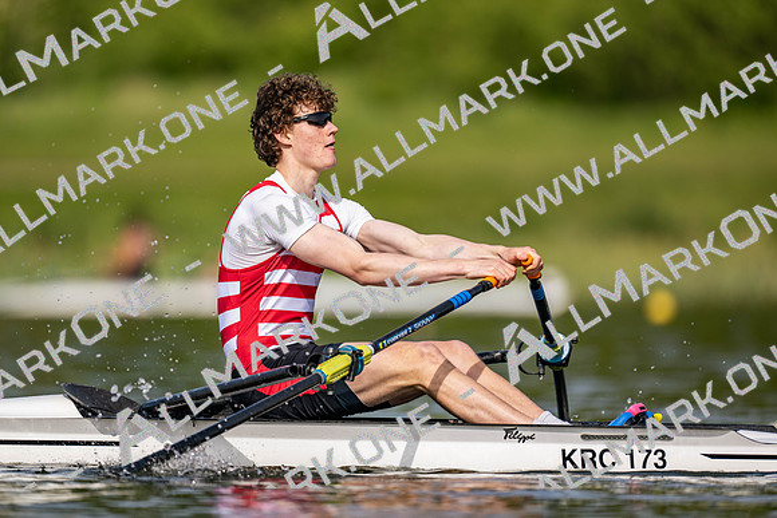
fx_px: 12952
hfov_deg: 3.4
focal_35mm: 600
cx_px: 388
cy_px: 259
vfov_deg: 2.3
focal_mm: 600
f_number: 4
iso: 200
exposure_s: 1/2500
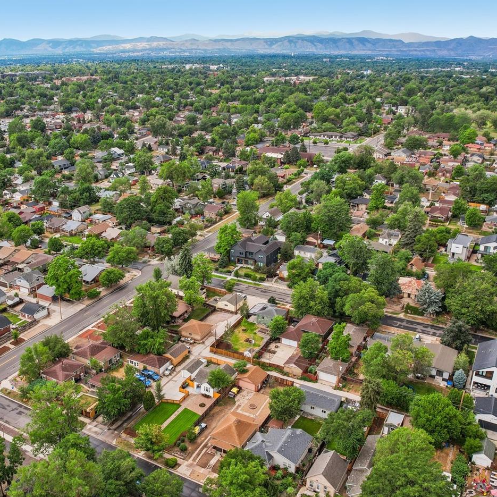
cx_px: 192
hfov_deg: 50.7
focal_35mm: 32
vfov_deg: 51.1
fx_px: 520
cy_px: 258
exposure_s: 1/640
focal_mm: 8.4
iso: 100
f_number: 2.8
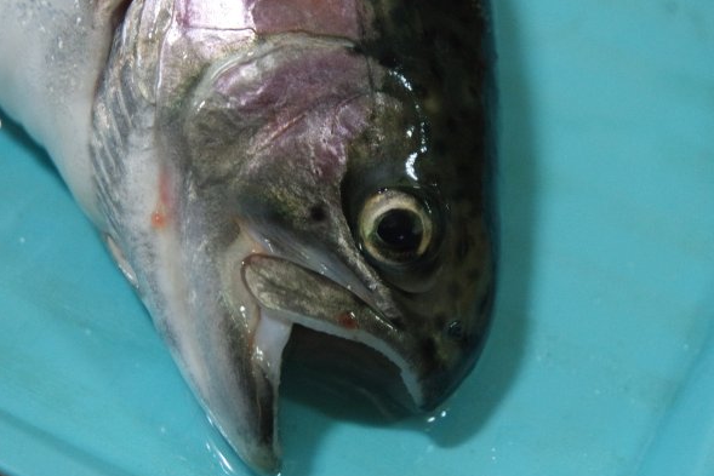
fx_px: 1587
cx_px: 367
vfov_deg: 17.1
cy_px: 237
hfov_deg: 25.4
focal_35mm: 80
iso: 3200
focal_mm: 50
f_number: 5.6
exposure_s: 1/25
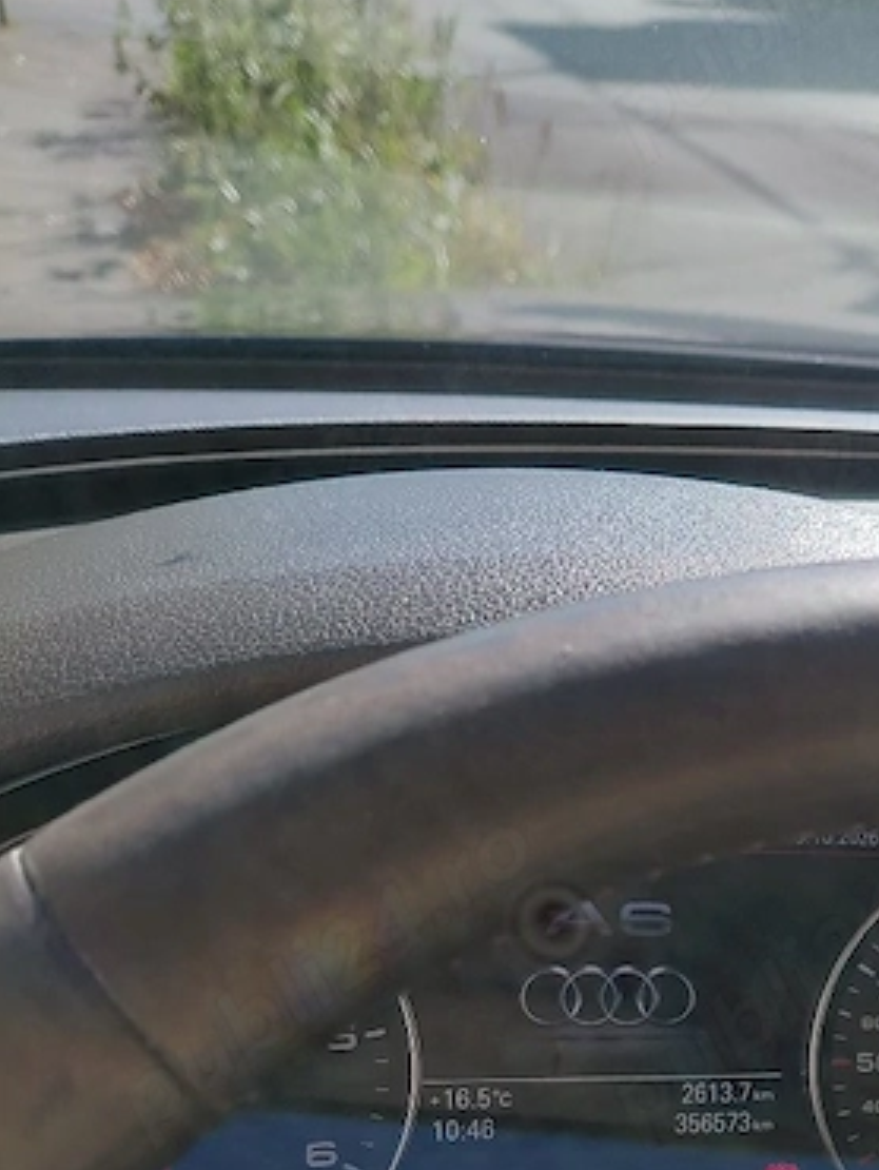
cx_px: 942
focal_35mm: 54
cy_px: 1050
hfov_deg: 25.3
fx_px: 1826
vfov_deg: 33.7
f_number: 1.8
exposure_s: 1/833
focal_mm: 4.69
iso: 50
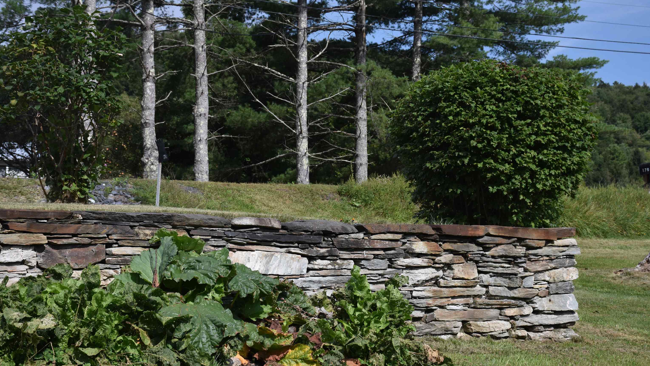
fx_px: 1310
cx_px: 323
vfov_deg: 15.9
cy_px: 205
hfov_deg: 27.9
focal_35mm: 76
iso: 400
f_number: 8
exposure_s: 1/500
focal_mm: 48
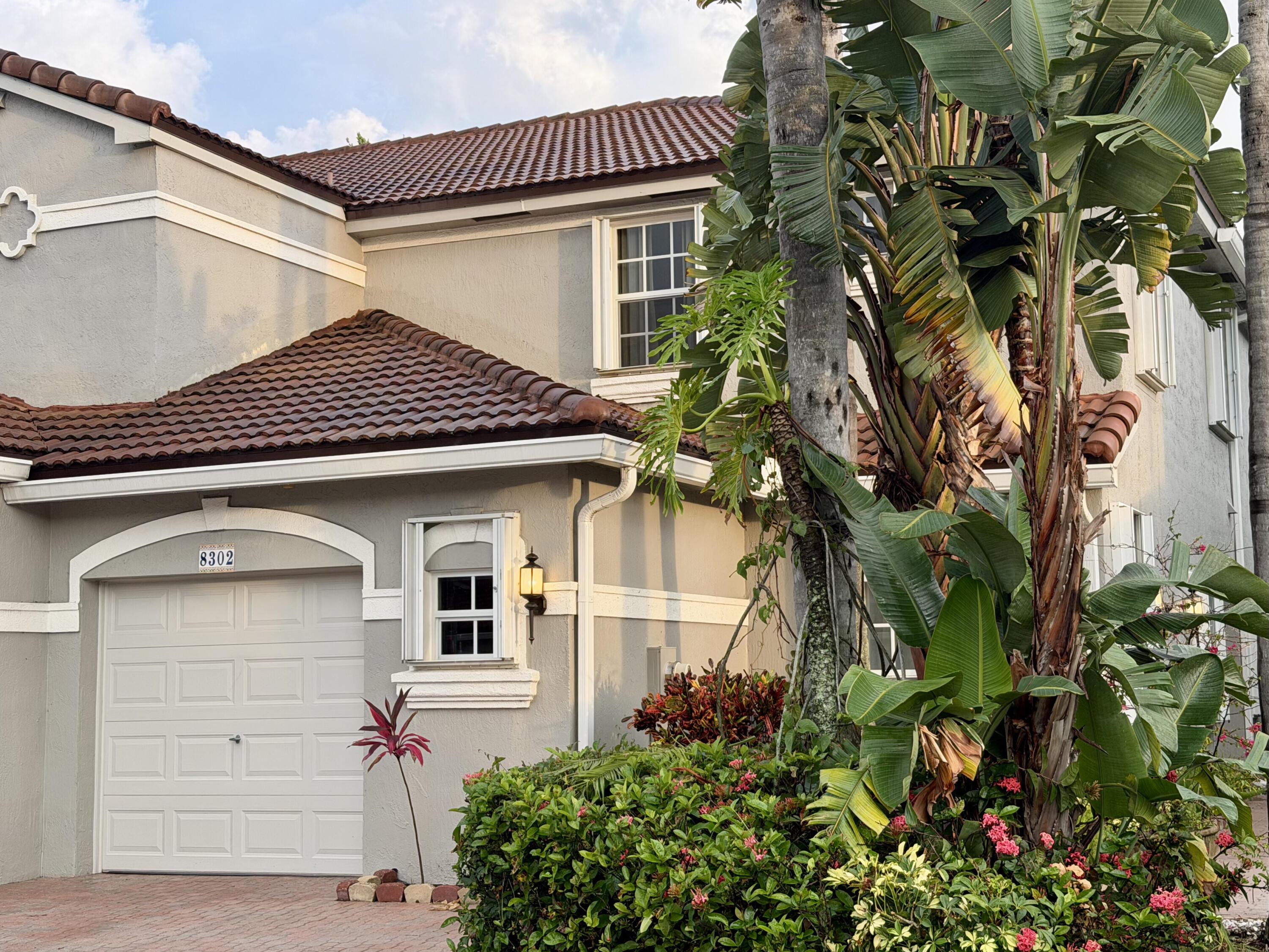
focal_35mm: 48
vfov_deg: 30.3
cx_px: 634
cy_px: 476
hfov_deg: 39.7
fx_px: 1760
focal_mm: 6.76
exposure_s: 1/363
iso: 64
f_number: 1.78
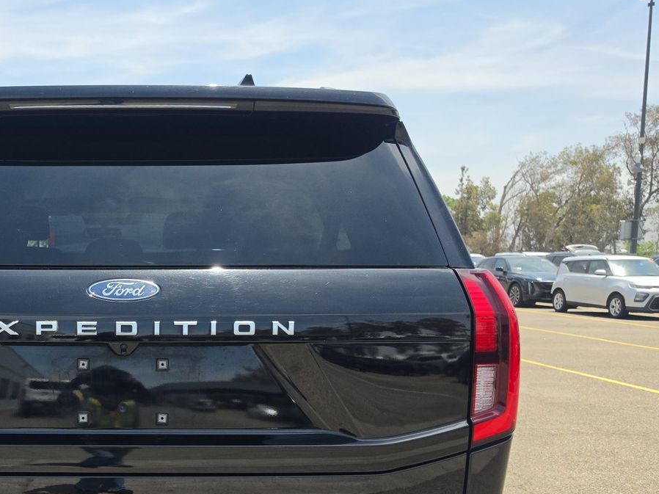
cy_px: 363
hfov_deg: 43.0
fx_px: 780
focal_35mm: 41
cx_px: 105
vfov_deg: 34.5
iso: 64
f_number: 1.4
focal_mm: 6.5
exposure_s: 1/4143
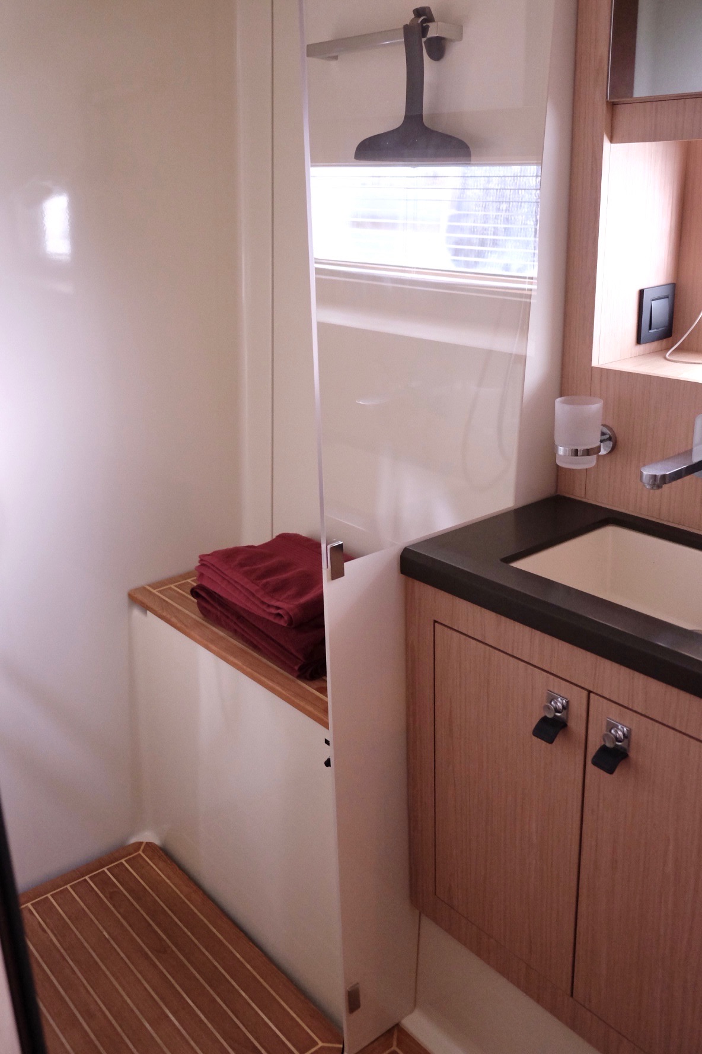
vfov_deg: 58.7
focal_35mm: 32
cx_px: 351
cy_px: 527
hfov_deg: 41.1
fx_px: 936
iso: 2500
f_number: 3.2
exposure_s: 1/30
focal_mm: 21.4
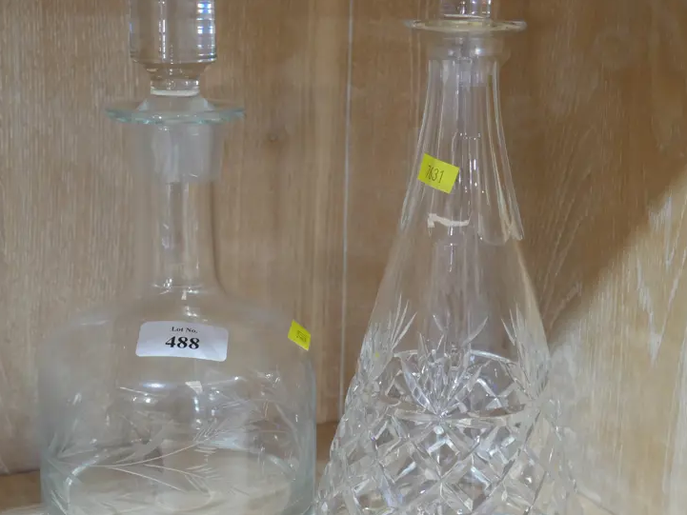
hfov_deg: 35.5
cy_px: 258
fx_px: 1072
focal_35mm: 54
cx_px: 333
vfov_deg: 27.0
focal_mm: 19
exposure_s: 1/60
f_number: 4.1
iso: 1250
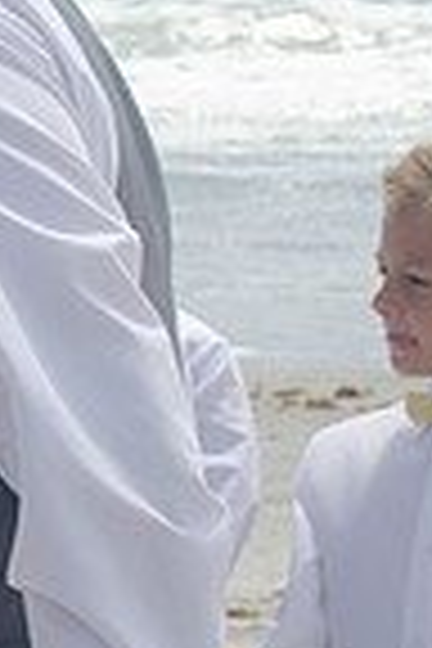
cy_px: 320
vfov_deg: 7.8
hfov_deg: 5.0
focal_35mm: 265
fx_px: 4770
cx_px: -576
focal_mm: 44
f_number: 11
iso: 100
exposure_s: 1/250
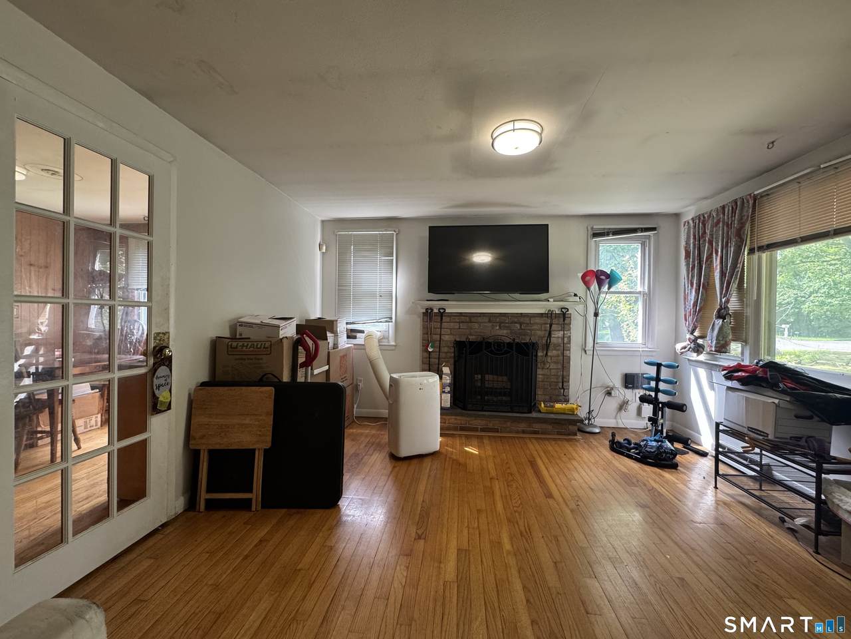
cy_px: 320
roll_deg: -0.9
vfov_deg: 85.7
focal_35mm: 14
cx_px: 426
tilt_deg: -1.0
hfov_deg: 102.1
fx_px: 344
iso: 250
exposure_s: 1/120
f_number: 2.2
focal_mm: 2.22
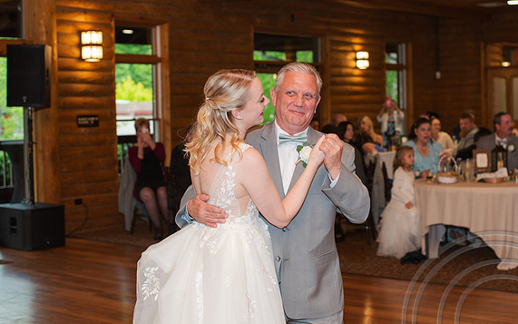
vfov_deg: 21.3
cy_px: 141
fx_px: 861
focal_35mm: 61
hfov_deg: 33.4
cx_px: 287
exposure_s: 1/200
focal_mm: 50
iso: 800
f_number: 3.5
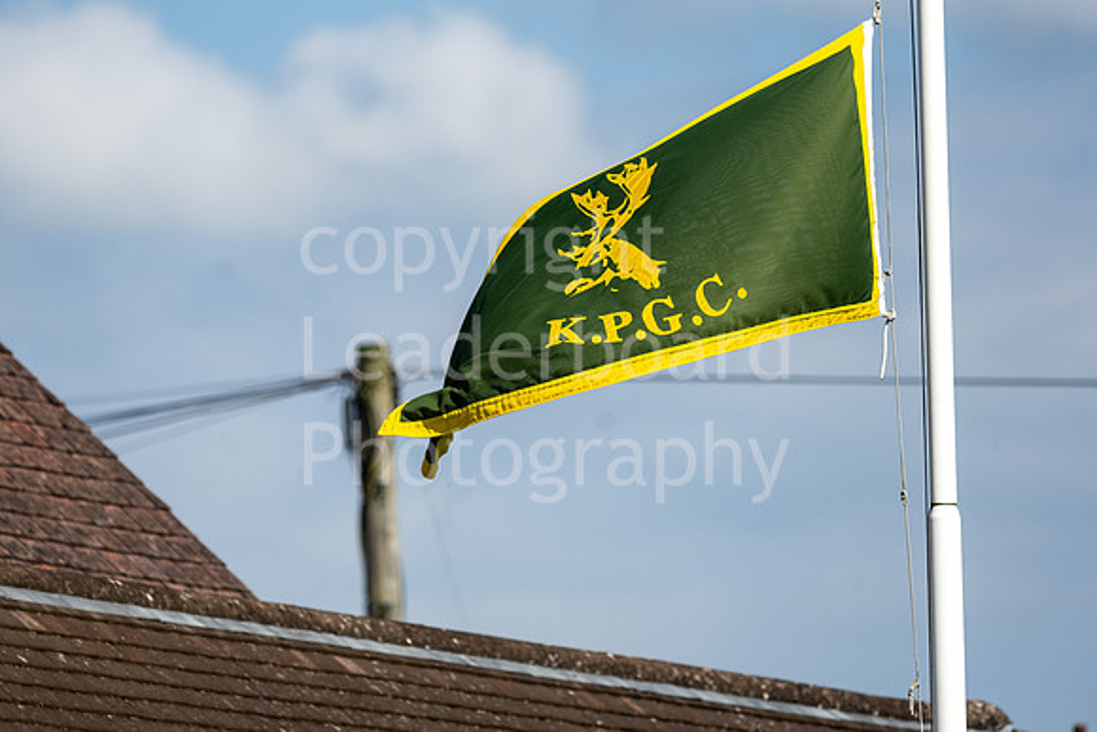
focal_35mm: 364
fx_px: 11090
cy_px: 288
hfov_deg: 5.7
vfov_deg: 3.8
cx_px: 432
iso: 400
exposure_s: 1/2500
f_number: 5
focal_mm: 300
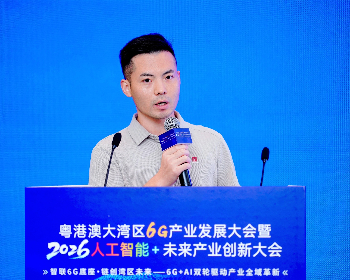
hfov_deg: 11.4
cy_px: 140
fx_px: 1761
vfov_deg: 9.1
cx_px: 178
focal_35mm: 170
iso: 640
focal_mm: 150
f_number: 2.8
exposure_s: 1/250
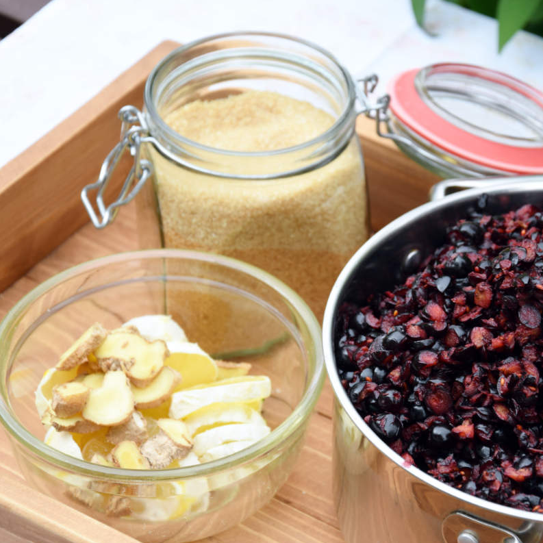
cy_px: 273
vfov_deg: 12.1
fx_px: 2567
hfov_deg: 12.1
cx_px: 372
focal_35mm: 145
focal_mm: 75
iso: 100
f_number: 5.6
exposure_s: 1/160
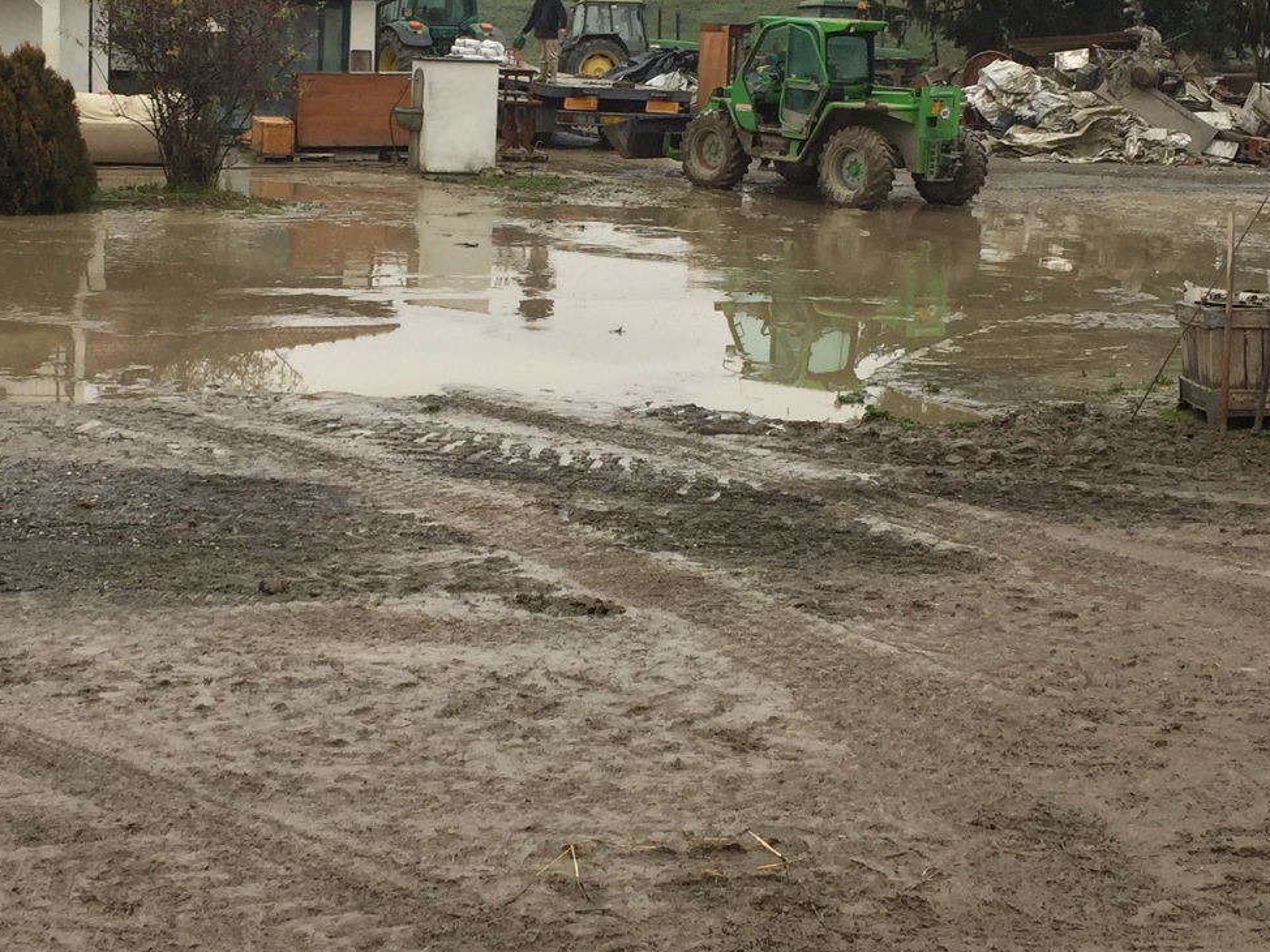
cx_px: 566
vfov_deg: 23.9
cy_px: 342
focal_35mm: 61
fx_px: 2237
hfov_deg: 31.7
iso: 32
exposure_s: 1/353
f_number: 2.2
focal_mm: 4.15
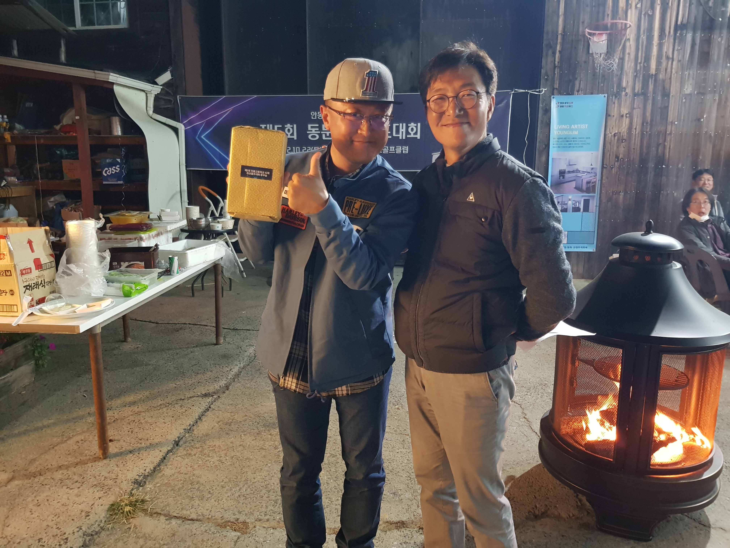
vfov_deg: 53.1
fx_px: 548
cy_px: 274
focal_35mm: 26
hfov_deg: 67.3
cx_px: 365
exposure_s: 1/10
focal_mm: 4.2
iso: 400
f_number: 1.7
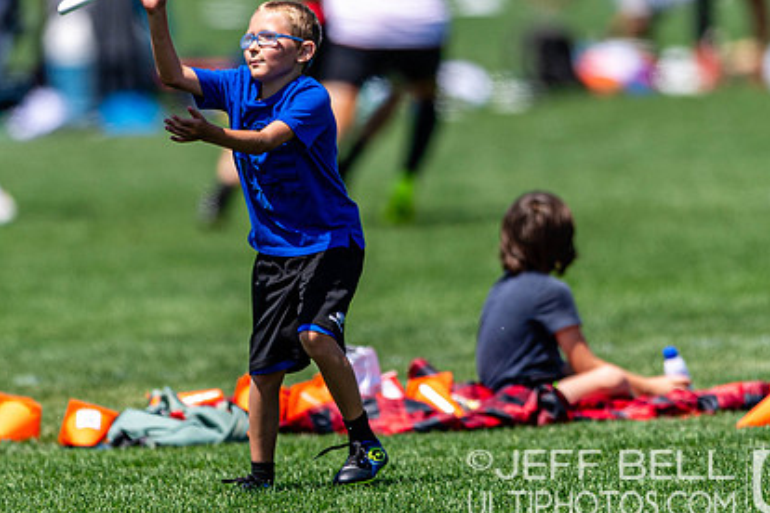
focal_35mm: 952
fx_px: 20361
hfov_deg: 2.2
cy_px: 168
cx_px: 317
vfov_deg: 1.4
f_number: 2.8
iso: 140
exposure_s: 1/2500
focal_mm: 400
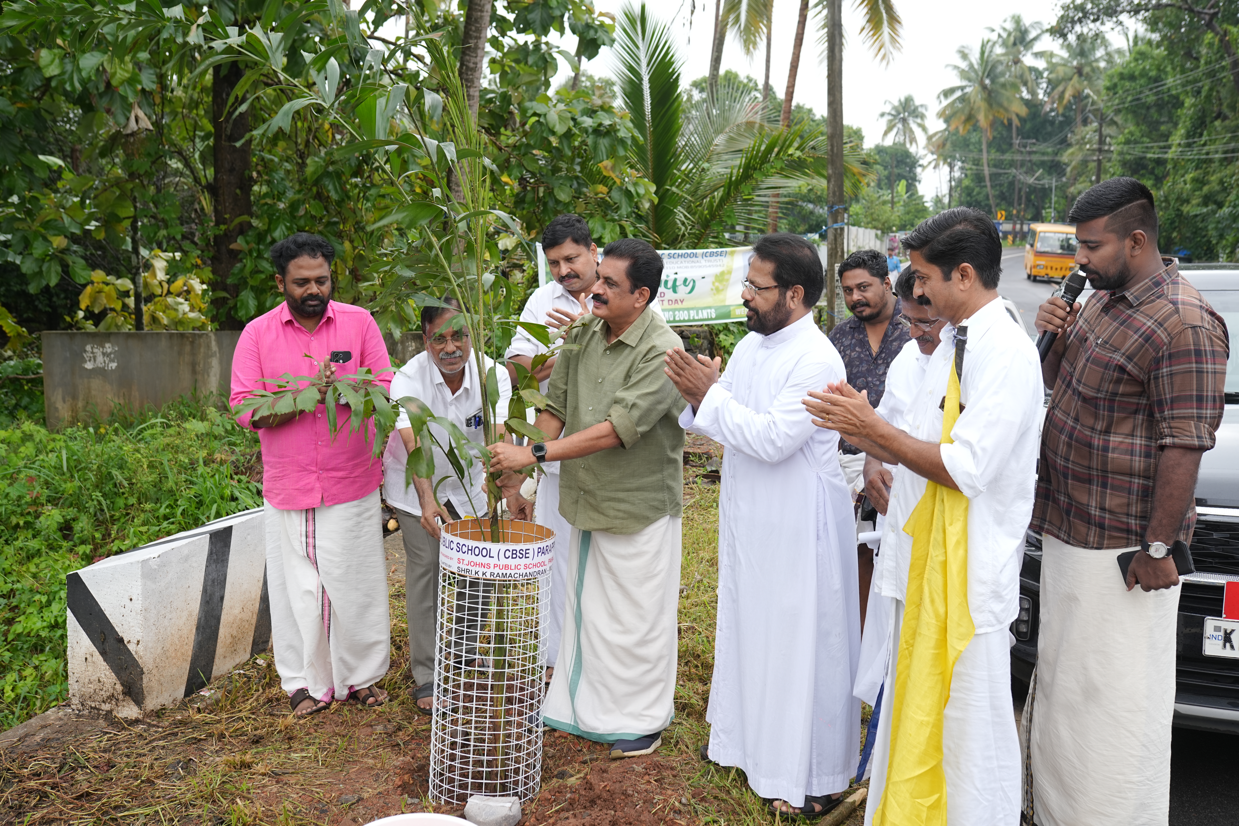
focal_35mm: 35
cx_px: 620
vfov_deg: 37.9
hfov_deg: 54.4
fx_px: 1204
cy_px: 413
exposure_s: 1/250
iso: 320
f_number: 5
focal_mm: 35
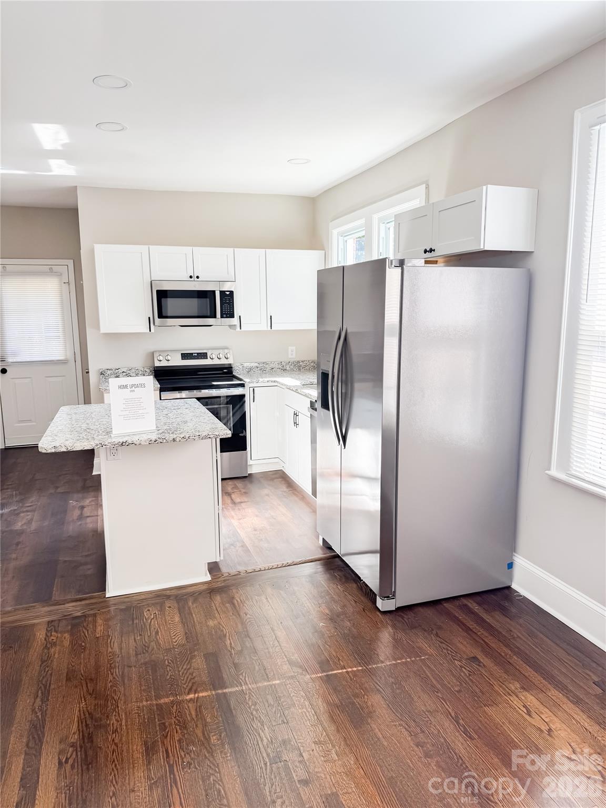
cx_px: 303
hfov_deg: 56.8
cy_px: 404
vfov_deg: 71.6
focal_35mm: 24
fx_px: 560
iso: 50
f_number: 1.8
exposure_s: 1/120
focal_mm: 6.76
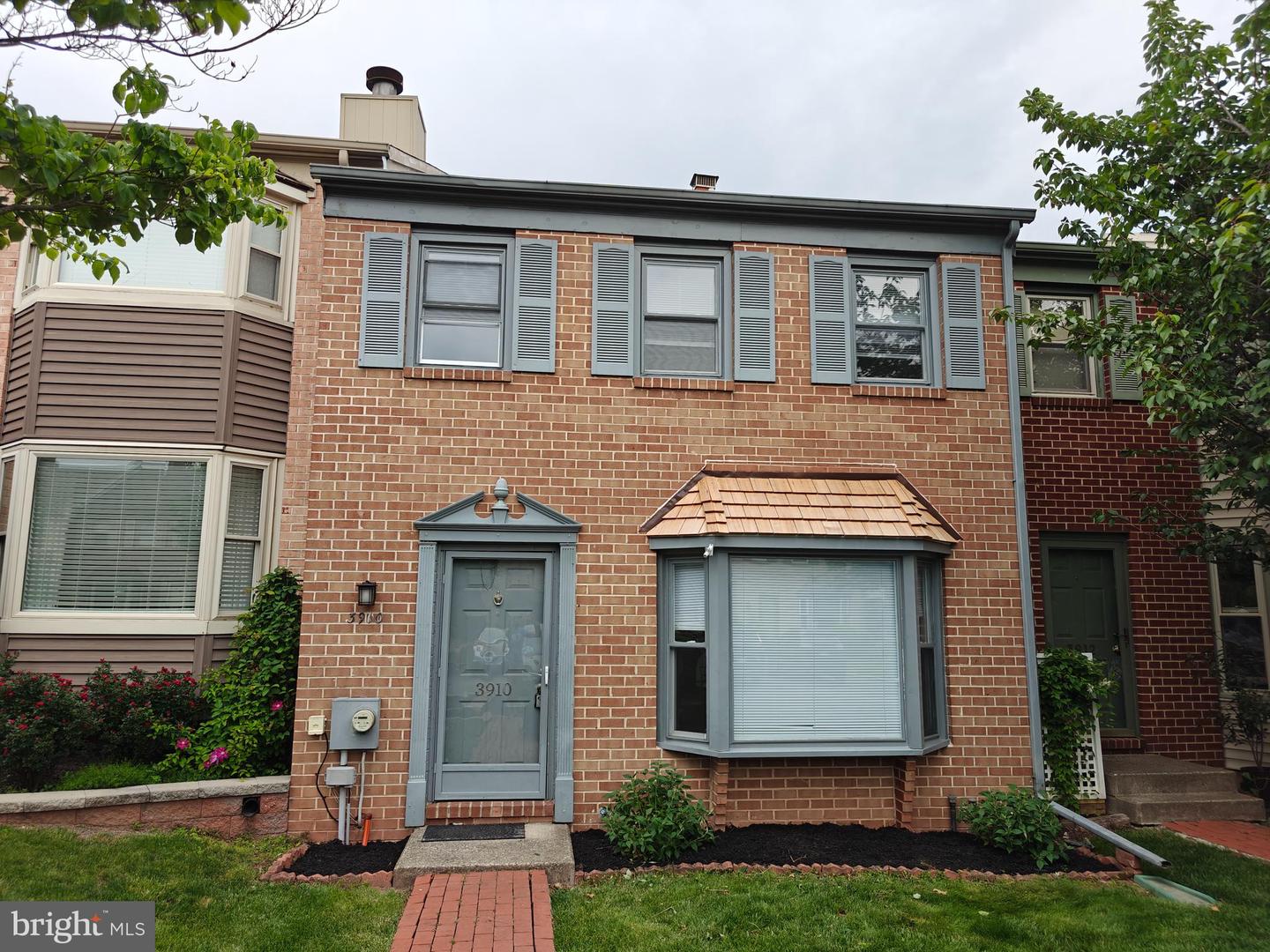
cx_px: 635
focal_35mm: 23
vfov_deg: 58.9
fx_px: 844
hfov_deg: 73.9
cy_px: 476
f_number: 1.6
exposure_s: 1/213
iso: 50
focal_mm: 6.06
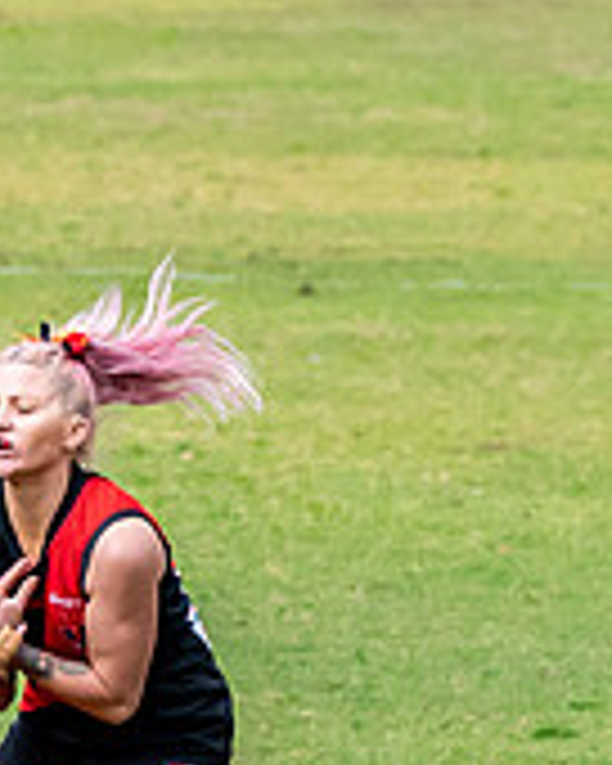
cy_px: 603
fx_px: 33101
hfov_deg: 1.1
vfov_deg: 1.3
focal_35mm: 1462
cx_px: 108
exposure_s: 1/3200
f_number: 7.1
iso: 1000
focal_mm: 190
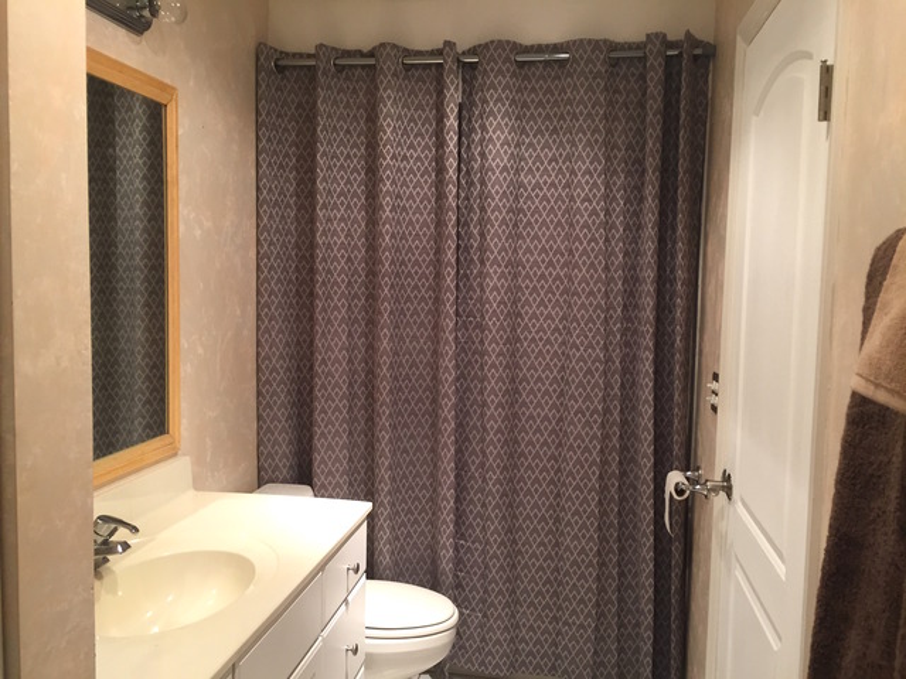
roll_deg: -1.9
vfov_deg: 48.2
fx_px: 759
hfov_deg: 61.7
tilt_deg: -3.9
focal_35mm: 29
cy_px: 340
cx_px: 453
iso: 100
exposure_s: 1/30
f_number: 2.2
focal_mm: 4.15
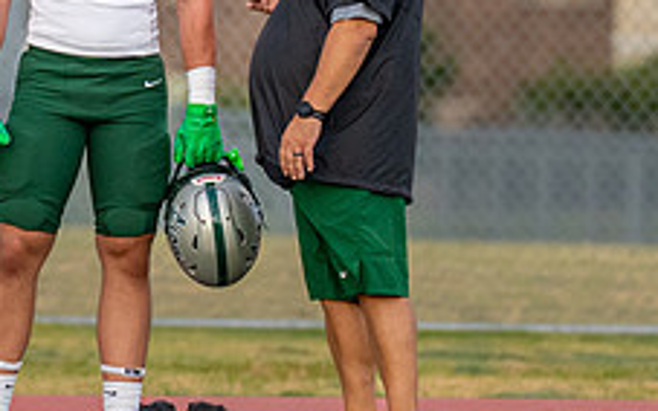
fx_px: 21776
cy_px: 206
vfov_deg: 1.1
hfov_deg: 1.7
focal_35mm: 1214
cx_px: 52
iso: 500
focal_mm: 200
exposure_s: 1/2000
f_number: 2.8
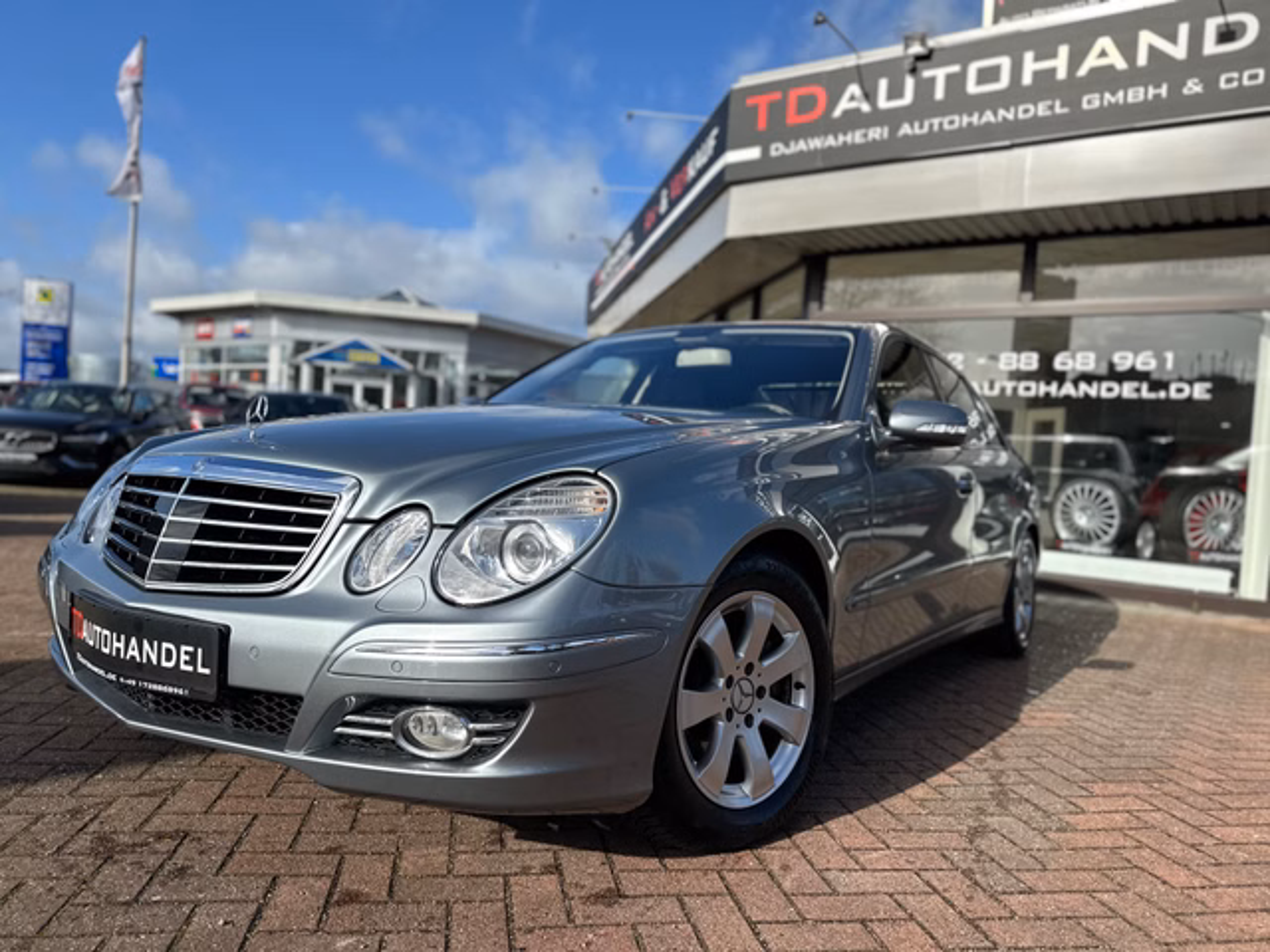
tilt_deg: -1.4
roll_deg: -3.4
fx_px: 881
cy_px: 476
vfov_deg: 56.8
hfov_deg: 71.6
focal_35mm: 24
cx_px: 635
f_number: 1.78
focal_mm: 6.86
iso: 80
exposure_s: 1/4184
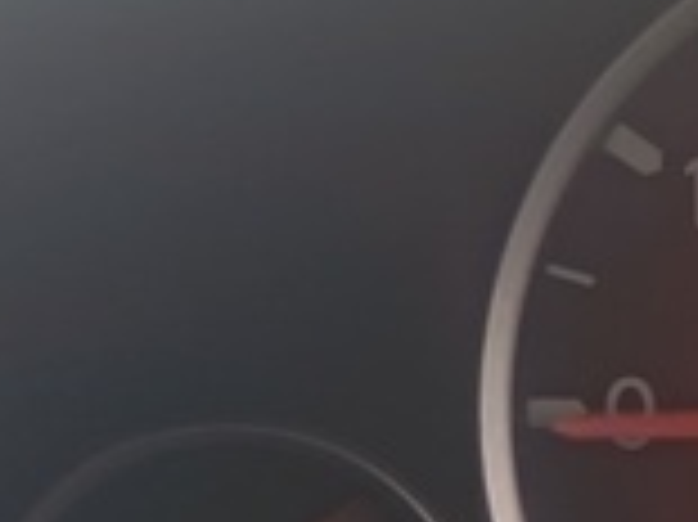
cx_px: 1333
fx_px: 3204
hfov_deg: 11.4
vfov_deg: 9.3
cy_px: 324
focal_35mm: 159
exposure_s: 1/50
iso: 532
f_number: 1.75
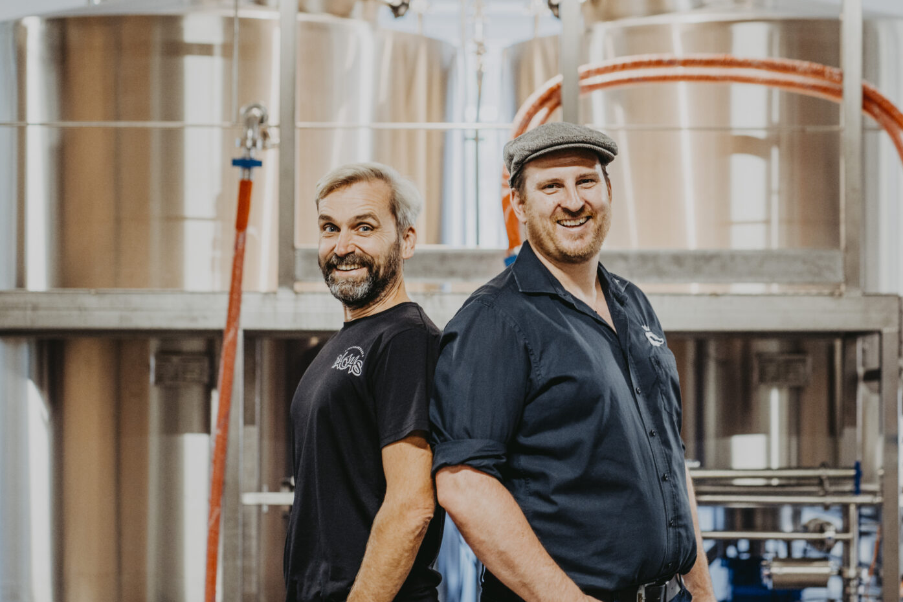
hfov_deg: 17.5
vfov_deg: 11.7
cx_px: 549
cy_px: 323
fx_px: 2935
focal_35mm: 117
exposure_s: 1/60
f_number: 2.8
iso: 1000
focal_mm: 85
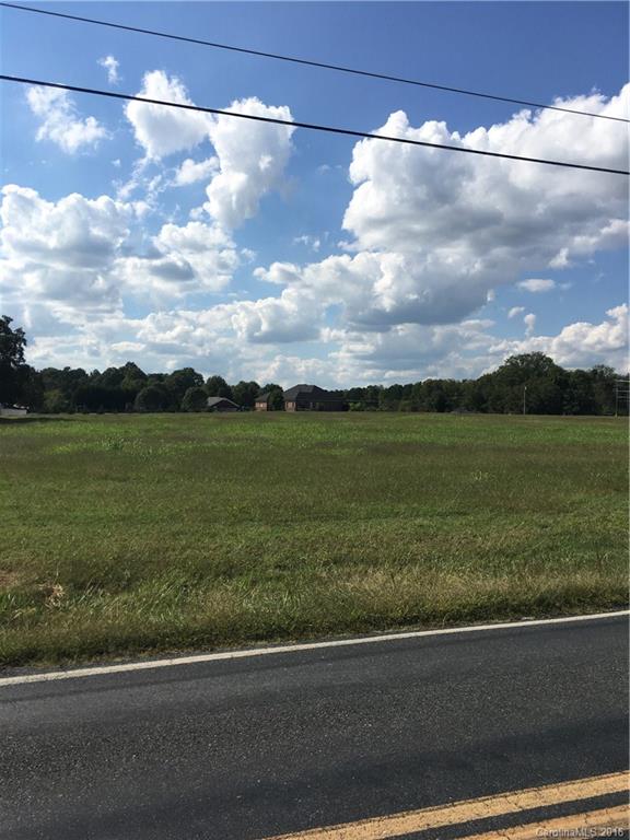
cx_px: 315
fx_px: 704
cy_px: 420
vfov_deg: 61.7
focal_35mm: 29
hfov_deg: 48.2
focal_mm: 4.15
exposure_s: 1/2747
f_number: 2.2
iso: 25
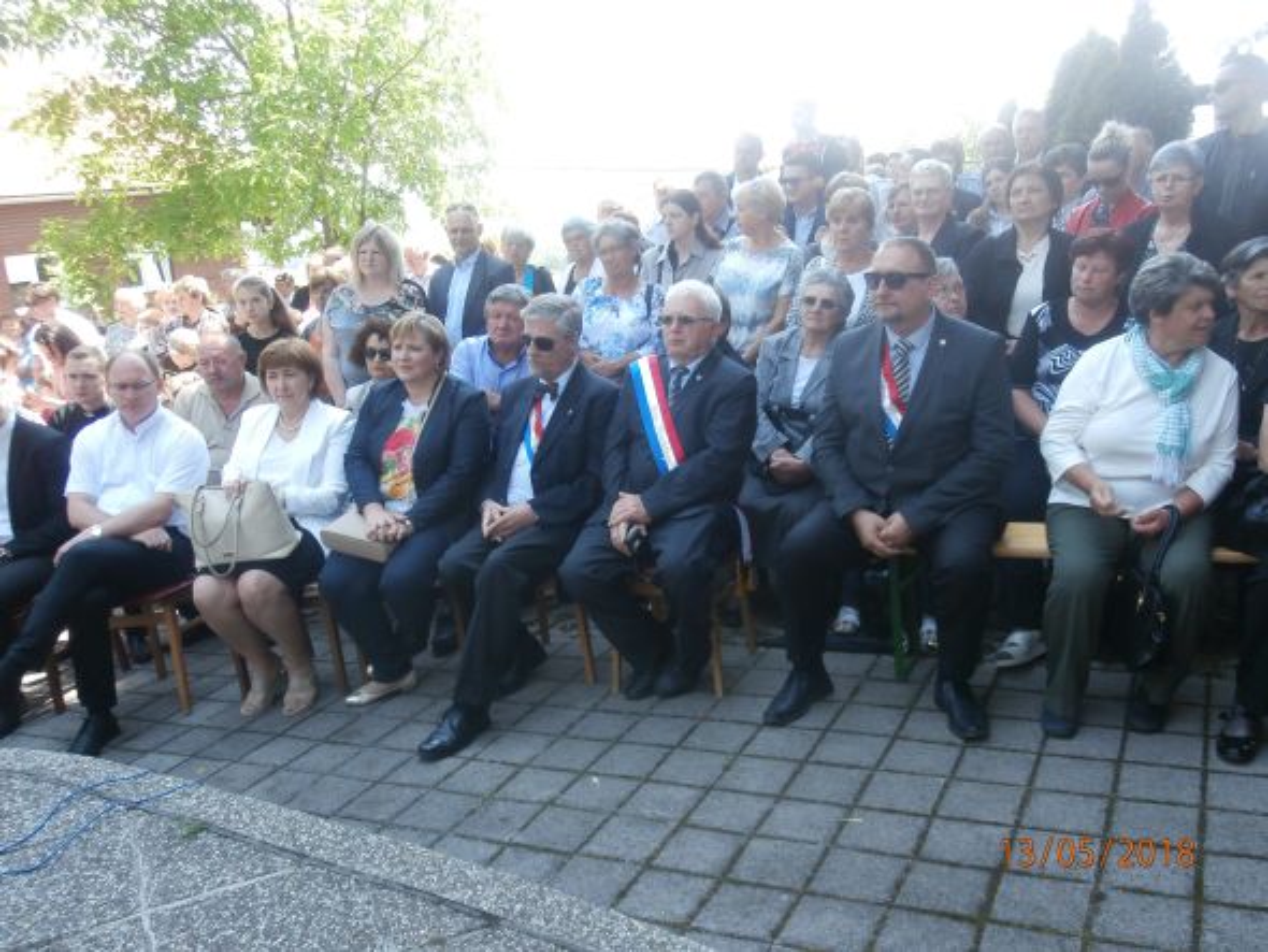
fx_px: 1099
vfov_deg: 46.8
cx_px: 634
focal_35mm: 30
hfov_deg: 59.9
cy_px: 476
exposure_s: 1/80
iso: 100
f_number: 3.5
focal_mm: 5.36
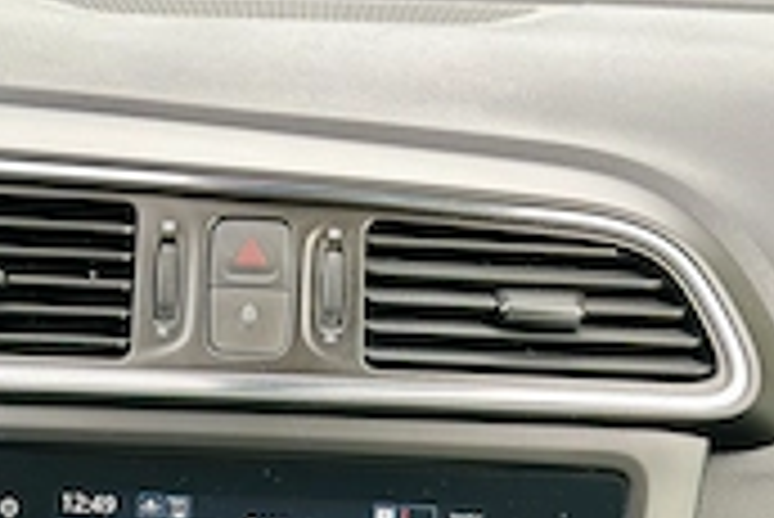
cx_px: 266
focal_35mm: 116
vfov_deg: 11.4
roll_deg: -3.3
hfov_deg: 17.6
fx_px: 2496
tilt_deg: -20.9
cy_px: 743
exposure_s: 1/169
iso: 125
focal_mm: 6.86
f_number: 1.78
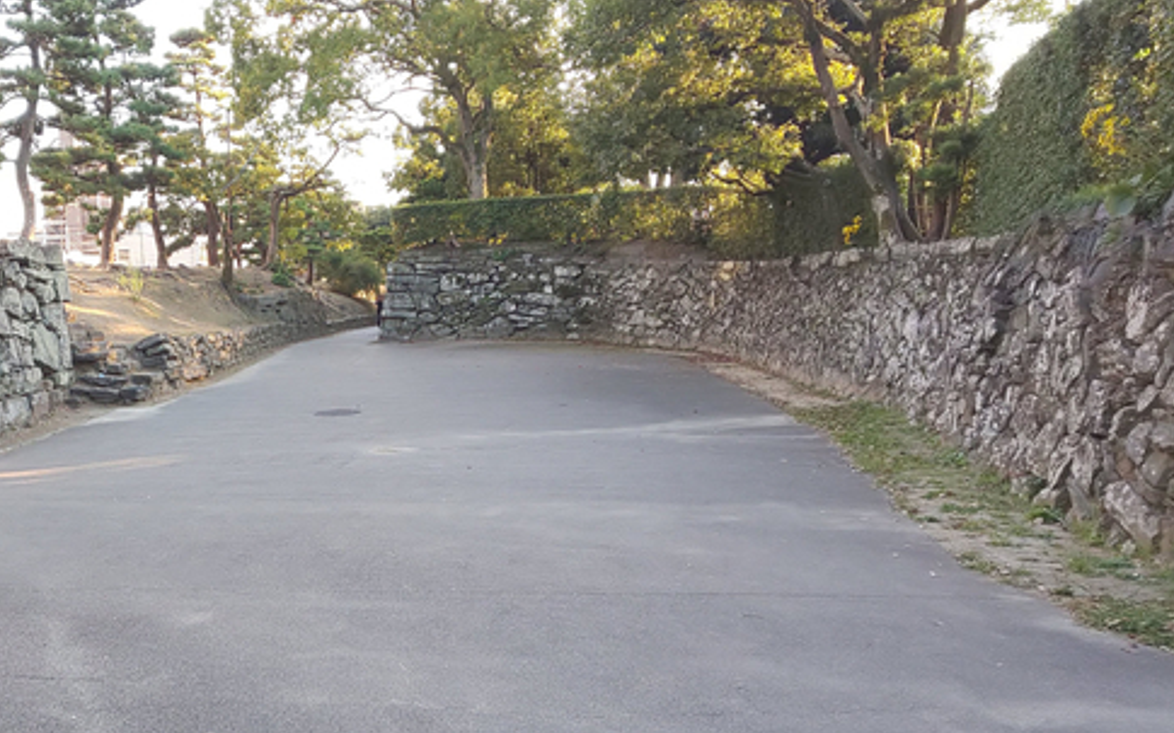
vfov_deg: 35.8
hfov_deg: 51.6
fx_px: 1120
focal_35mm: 35
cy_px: 501
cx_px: 220
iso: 57
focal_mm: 3.45
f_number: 1.94
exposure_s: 1/100
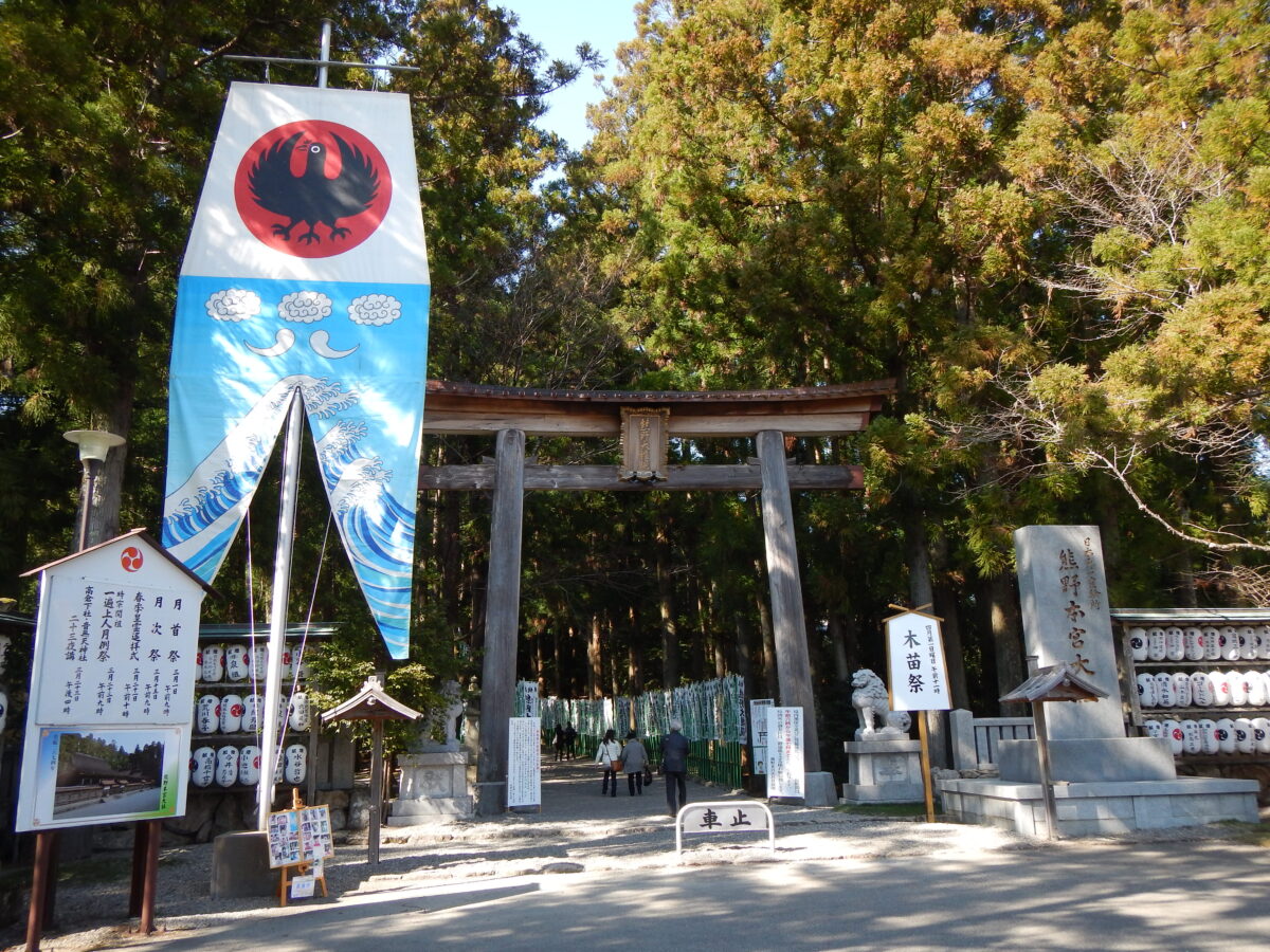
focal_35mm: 28
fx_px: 1027
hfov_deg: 63.4
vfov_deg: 49.7
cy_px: 476
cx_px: 635
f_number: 3.9
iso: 125
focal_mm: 5
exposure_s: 1/200
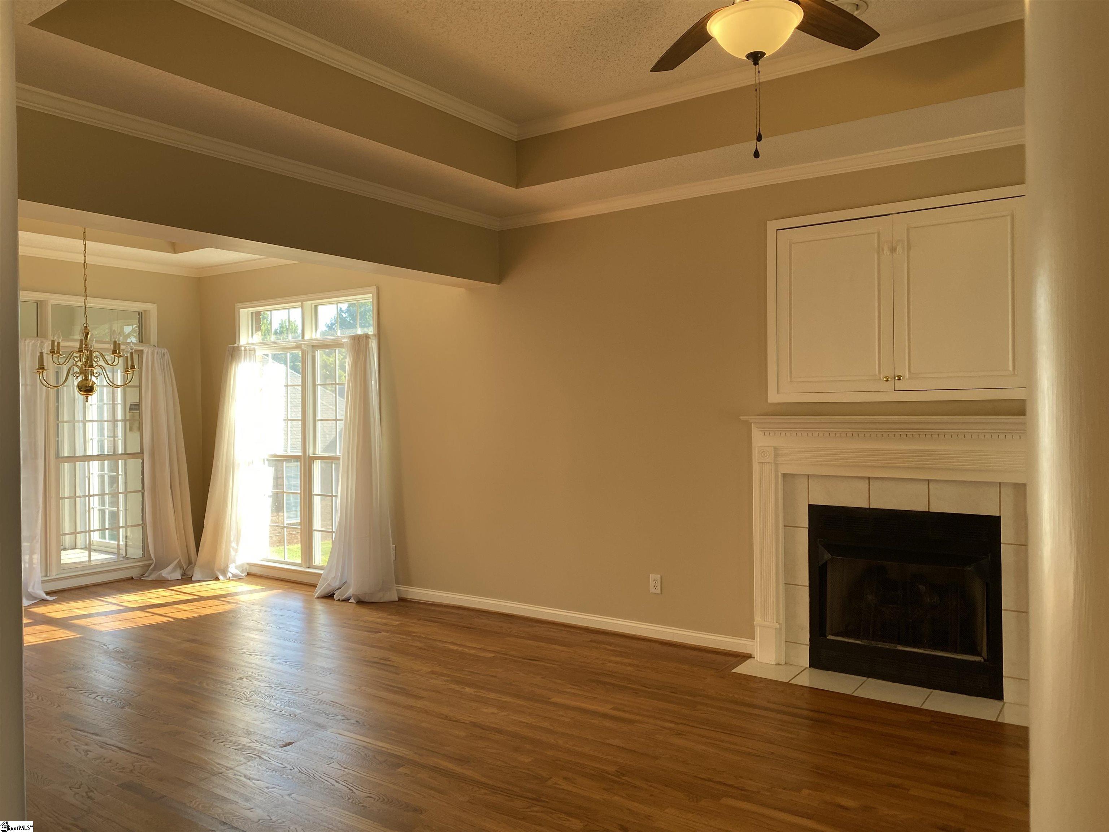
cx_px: 554
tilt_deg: +0.8
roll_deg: +0.0
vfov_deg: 53.1
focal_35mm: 26
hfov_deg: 67.3
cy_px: 416
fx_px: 833
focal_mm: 4.25
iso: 50
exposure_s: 1/122
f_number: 1.8
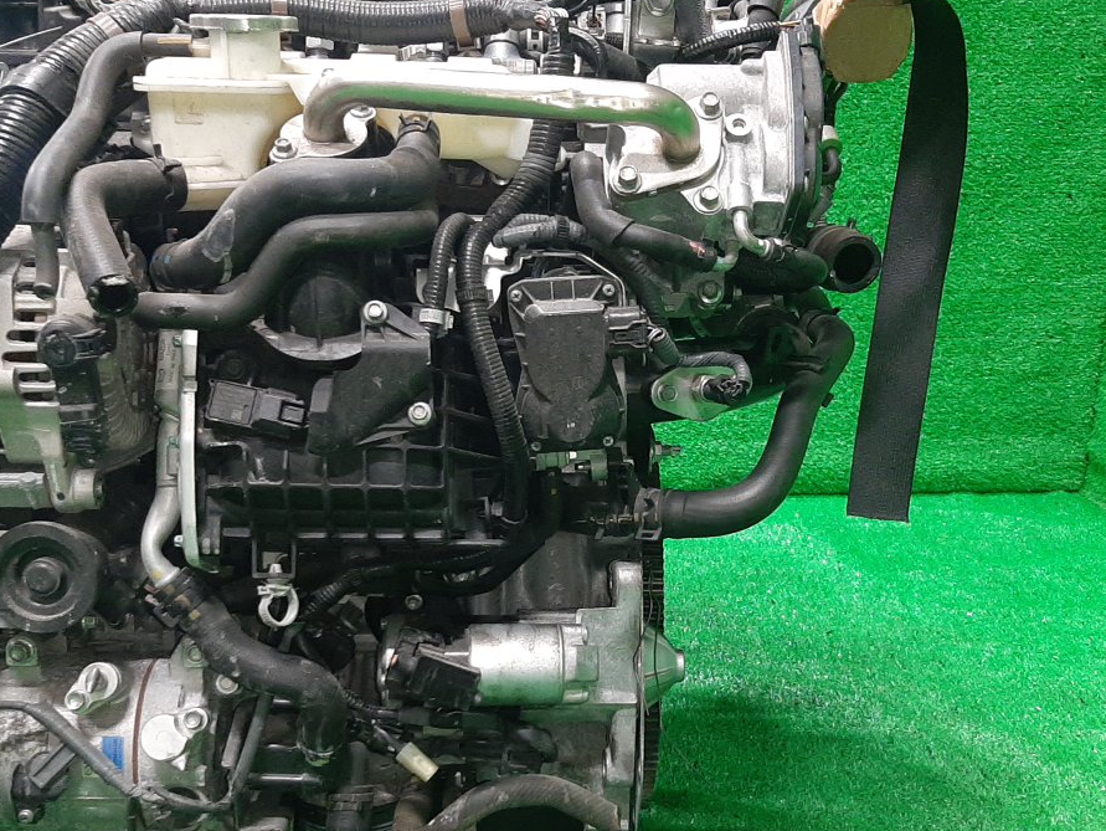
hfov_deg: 44.8
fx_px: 1342
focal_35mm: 42
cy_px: 558
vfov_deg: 34.0
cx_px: 570
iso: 234
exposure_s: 1/50
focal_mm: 3.93
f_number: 1.7
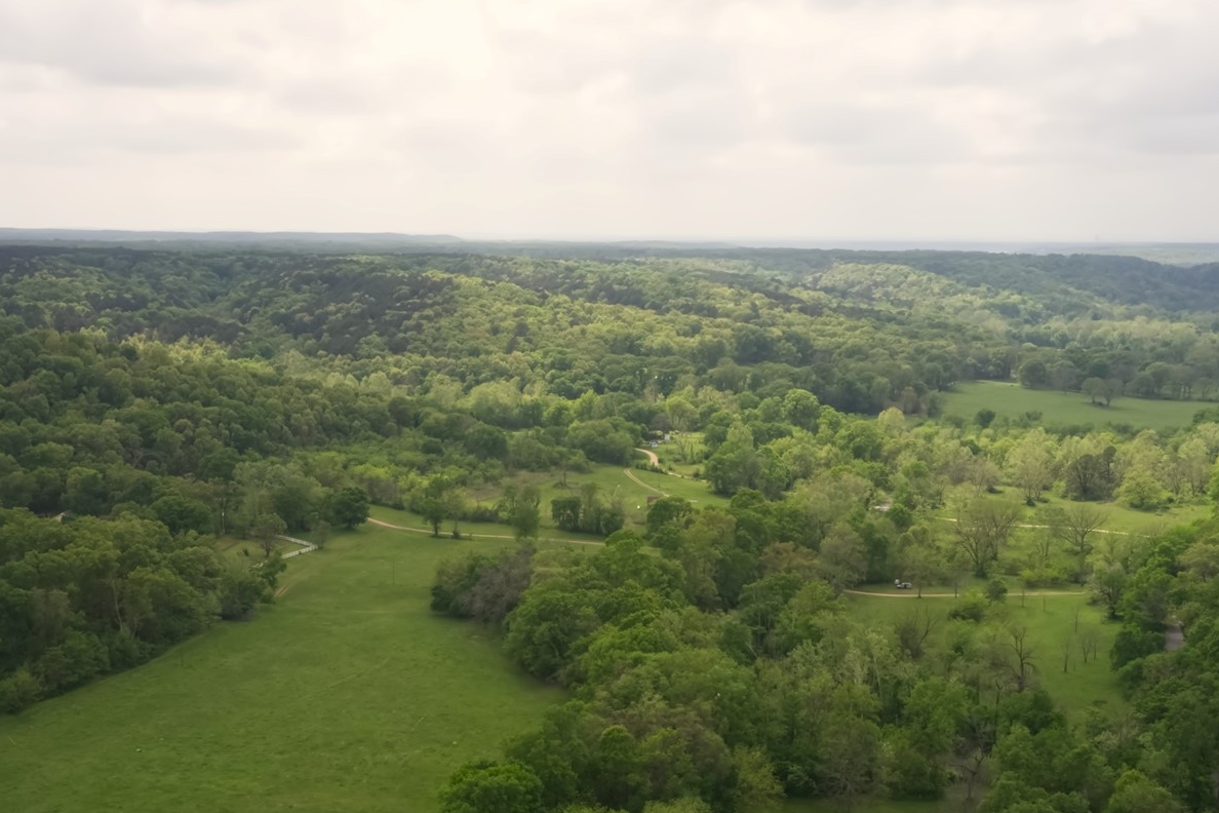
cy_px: 616
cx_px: 611
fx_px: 1625
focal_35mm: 48
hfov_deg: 41.1
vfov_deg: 27.7
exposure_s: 1/500
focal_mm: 10.3
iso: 100
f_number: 5.6
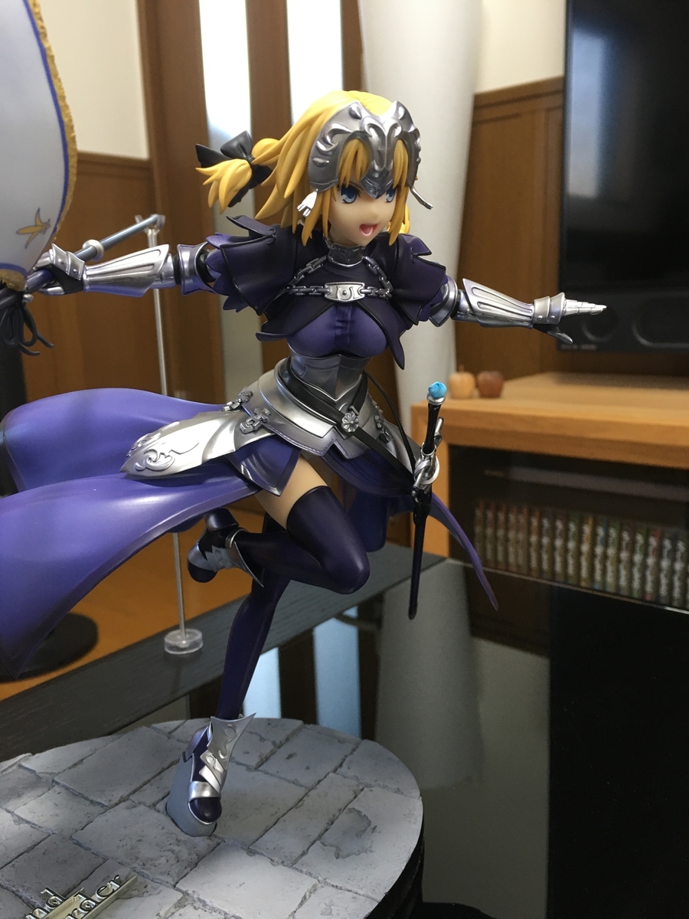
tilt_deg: -11.1
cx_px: 344
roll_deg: +2.1
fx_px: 770
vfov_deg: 61.7
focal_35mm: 29
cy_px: 460
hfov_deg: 48.2
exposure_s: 1/15
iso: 40
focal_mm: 4.15
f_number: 2.2
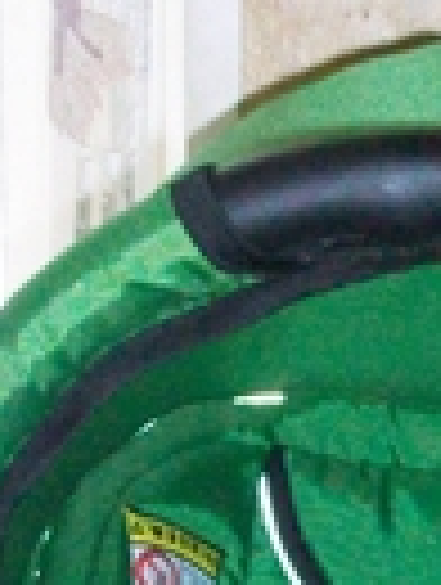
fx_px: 2286
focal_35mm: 135
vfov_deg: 14.2
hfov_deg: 10.9
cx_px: 452
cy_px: 680
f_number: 2.8
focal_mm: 5.7
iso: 400
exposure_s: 1/60
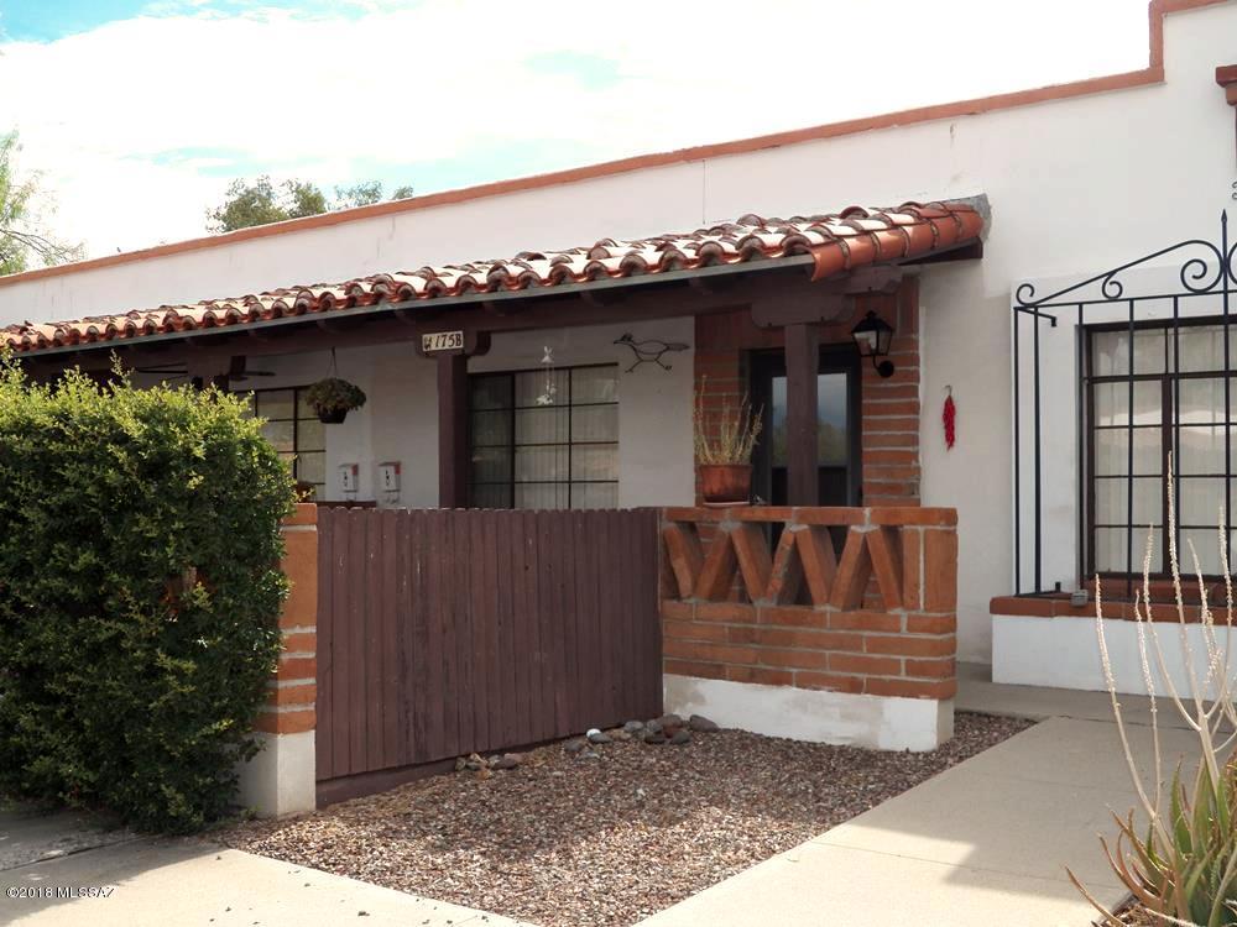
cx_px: 618
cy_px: 464
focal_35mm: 40
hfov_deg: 46.8
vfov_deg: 36.0
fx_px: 1429
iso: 125
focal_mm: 7.1
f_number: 3.6
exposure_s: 1/1250
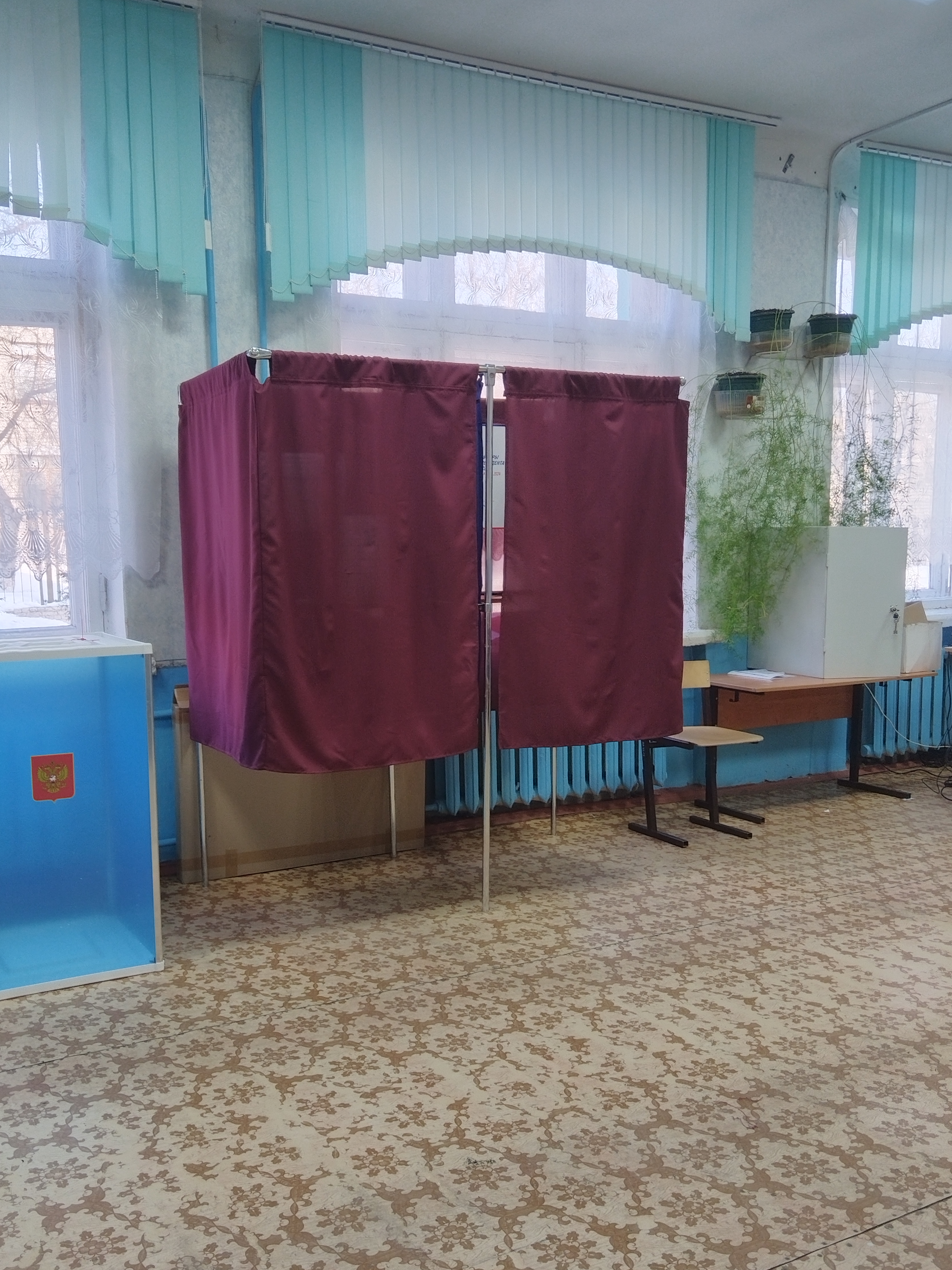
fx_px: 1137
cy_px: 713
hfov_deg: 45.4
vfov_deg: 58.2
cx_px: 422
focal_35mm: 31
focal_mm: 4.95
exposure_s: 1/100
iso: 982
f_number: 1.9
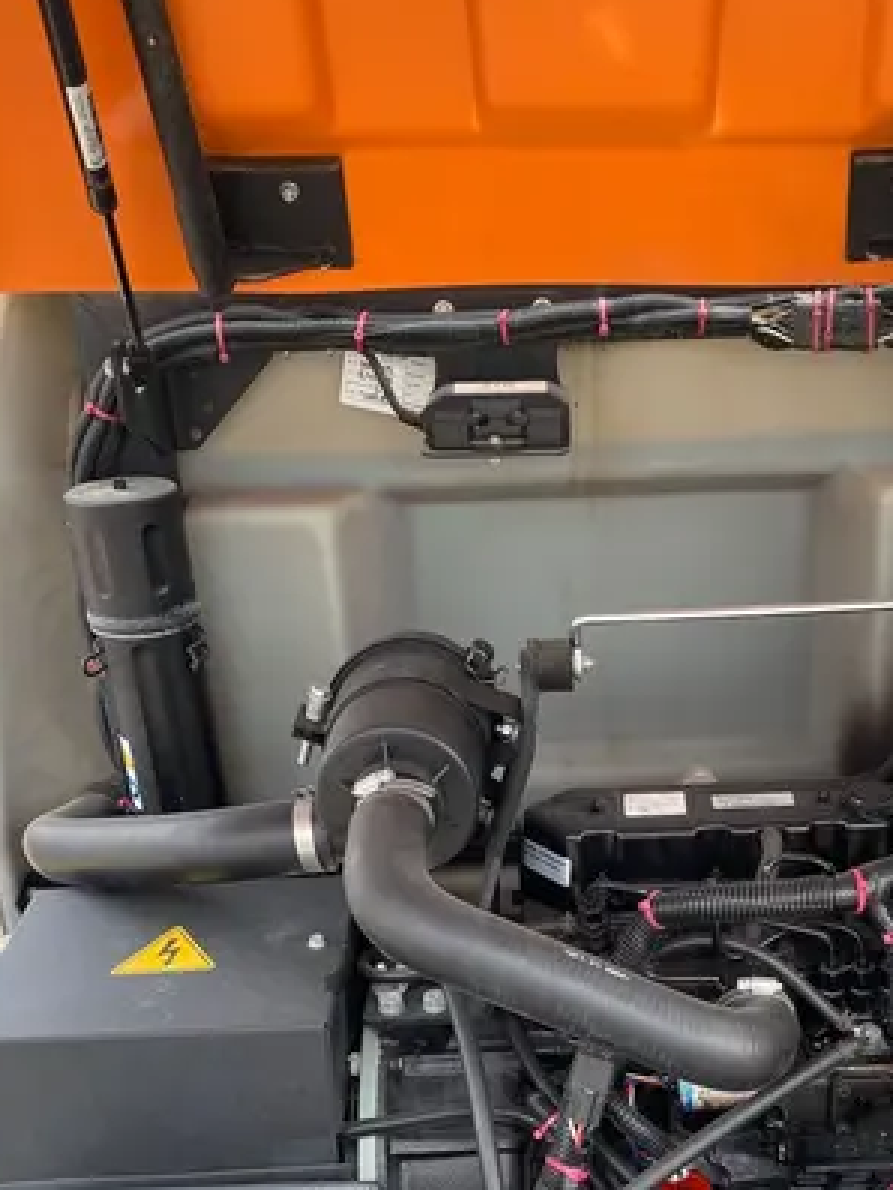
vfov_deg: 37.6
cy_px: 1018
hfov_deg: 29.9
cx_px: 647
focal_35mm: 48
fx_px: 1650
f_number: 1.8
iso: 32
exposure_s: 1/236
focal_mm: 4.25
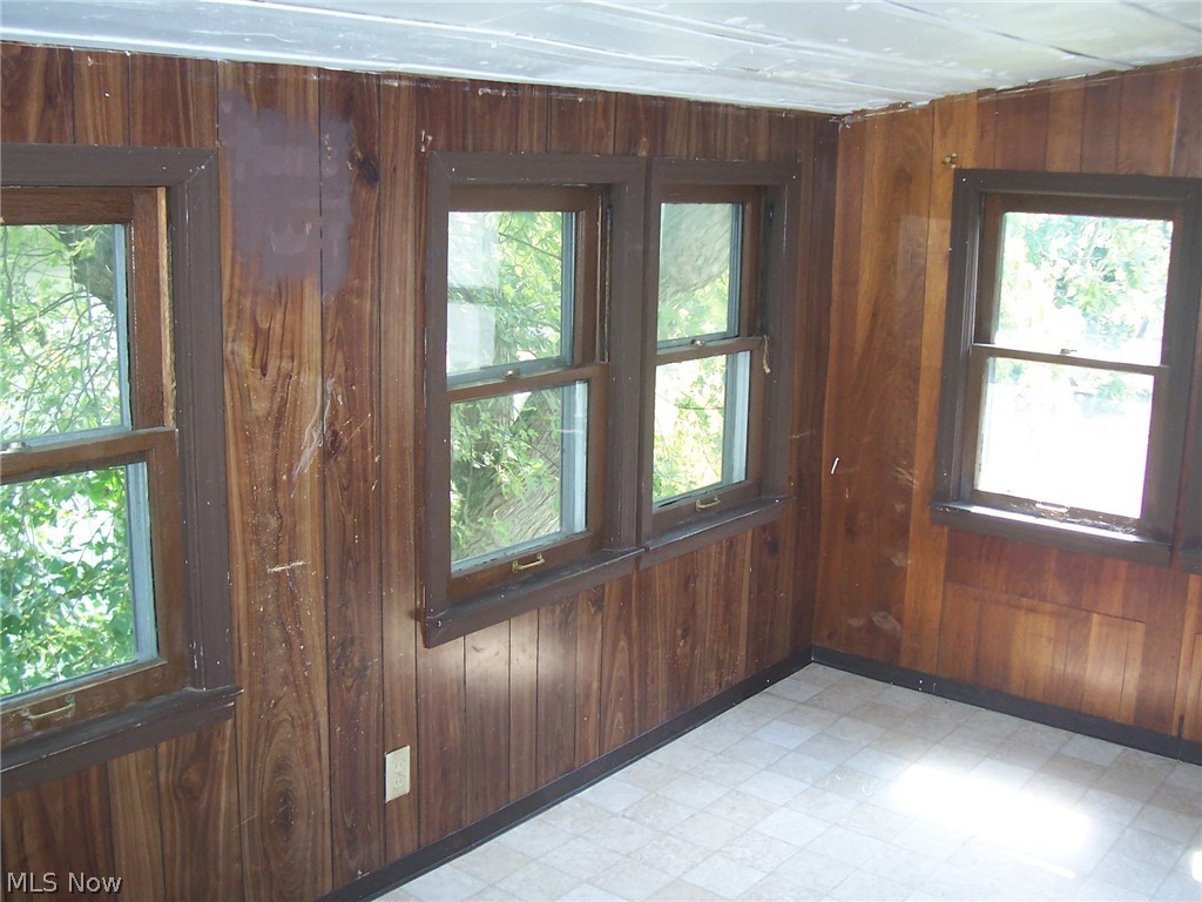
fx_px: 1285
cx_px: 601
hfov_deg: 50.1
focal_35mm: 37
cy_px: 451
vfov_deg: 38.7
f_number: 2.8
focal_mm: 5.6
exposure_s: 1/60
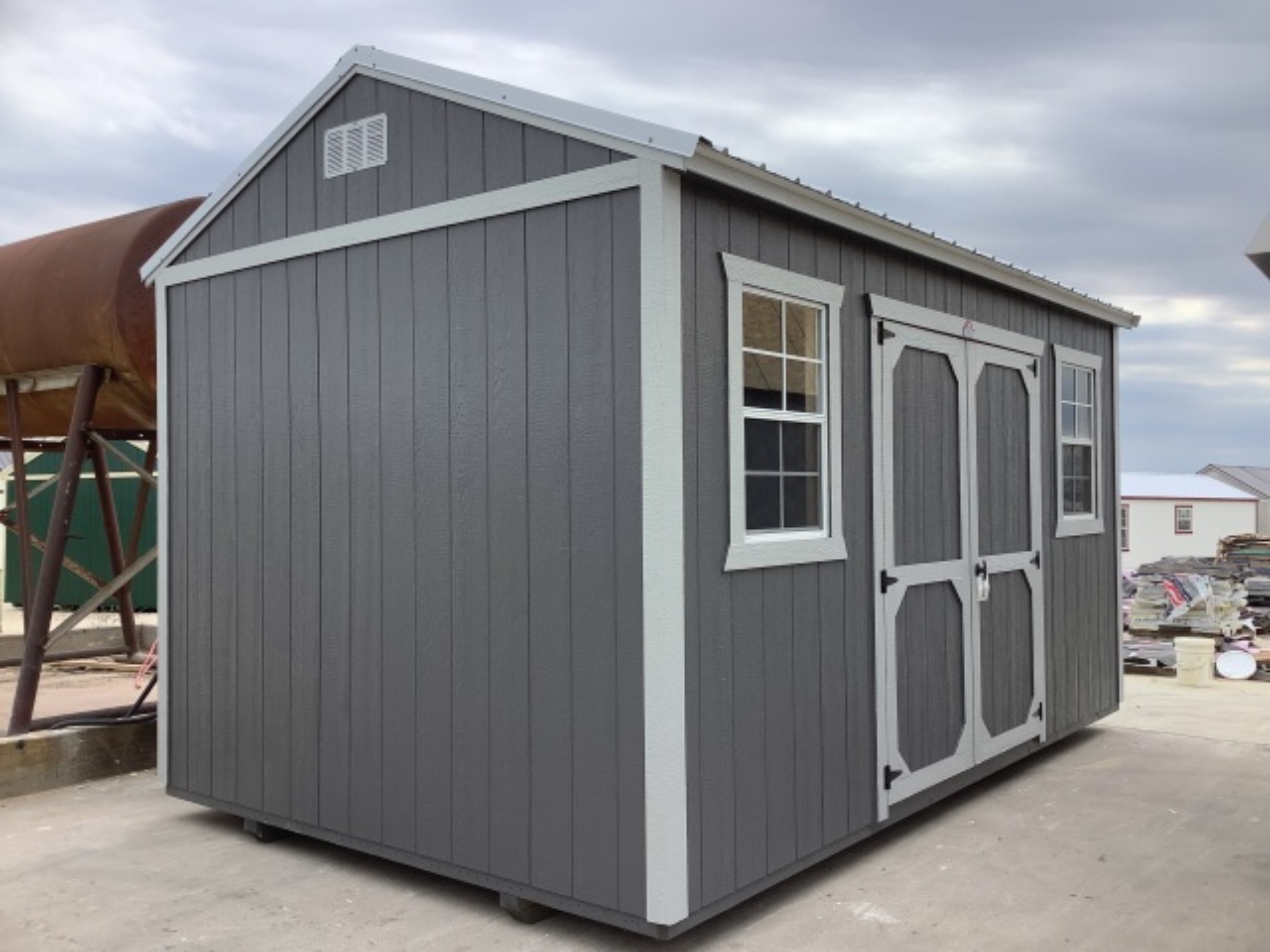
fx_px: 1137
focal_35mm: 31
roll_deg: +0.4
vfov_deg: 45.4
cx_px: 635
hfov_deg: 58.4
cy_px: 476
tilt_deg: +0.6
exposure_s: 1/849
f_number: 2.4
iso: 25
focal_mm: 3.3
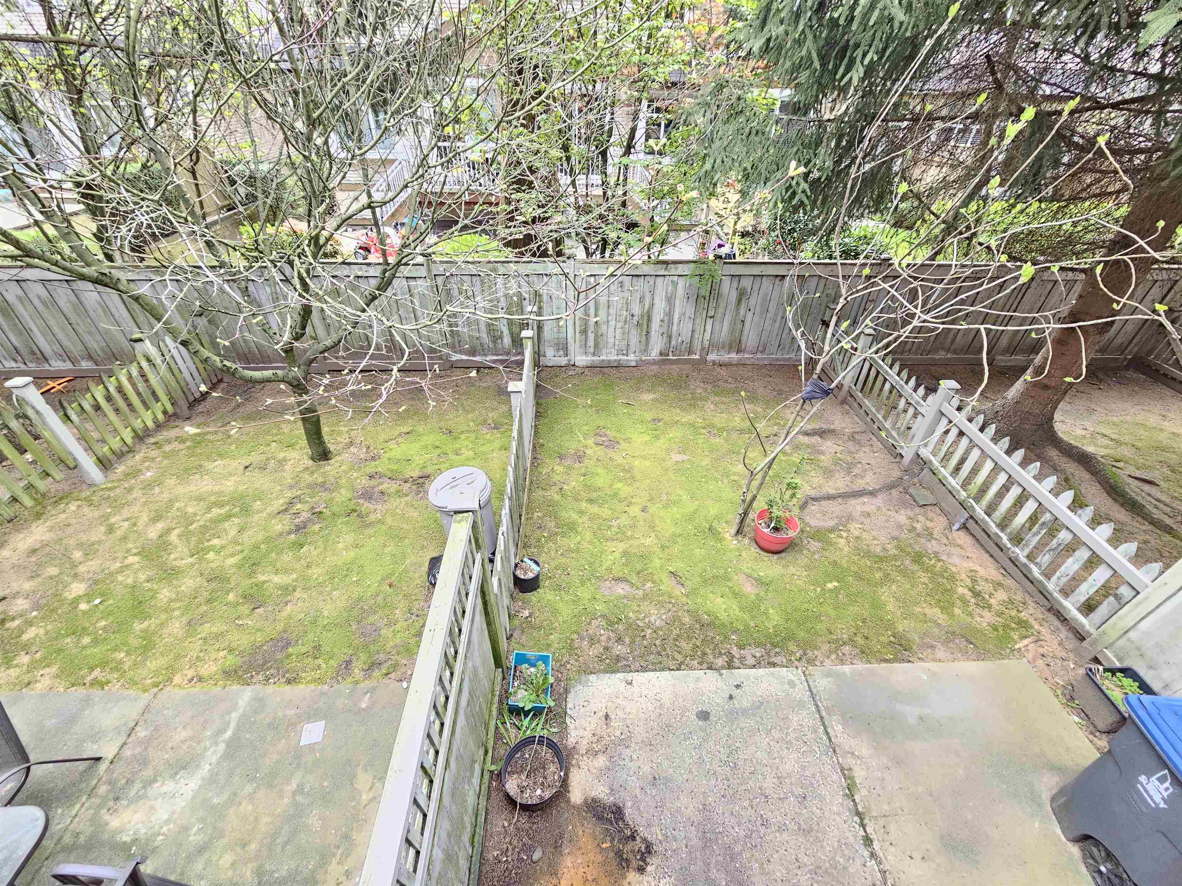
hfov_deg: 106.2
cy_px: 443
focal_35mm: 13
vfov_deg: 89.9
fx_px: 444
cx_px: 591
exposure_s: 1/60
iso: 250
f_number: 2.2
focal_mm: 2.2
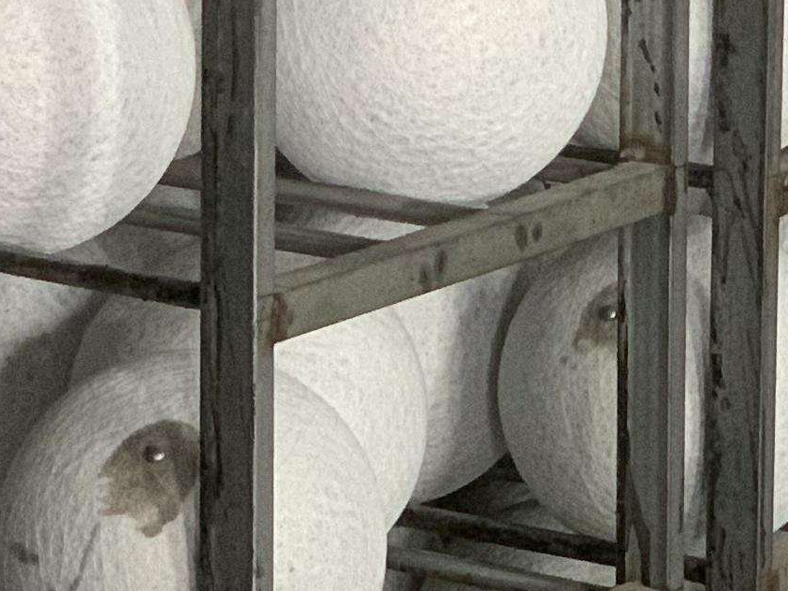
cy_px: -446
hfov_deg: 7.9
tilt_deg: -5.1
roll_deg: -1.1
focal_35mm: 249
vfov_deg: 5.9
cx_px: 548
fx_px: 5670
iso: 200
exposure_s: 1/60
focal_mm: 6
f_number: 2.4
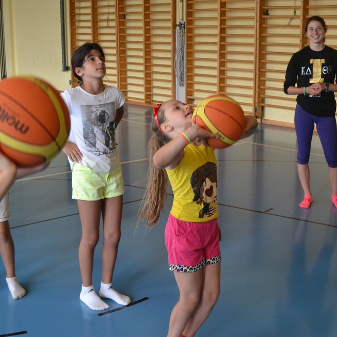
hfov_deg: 30.5
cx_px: 202
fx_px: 617
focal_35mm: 56
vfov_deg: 30.6
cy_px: 174
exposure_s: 1/500
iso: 2500
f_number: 4.5
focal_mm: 28
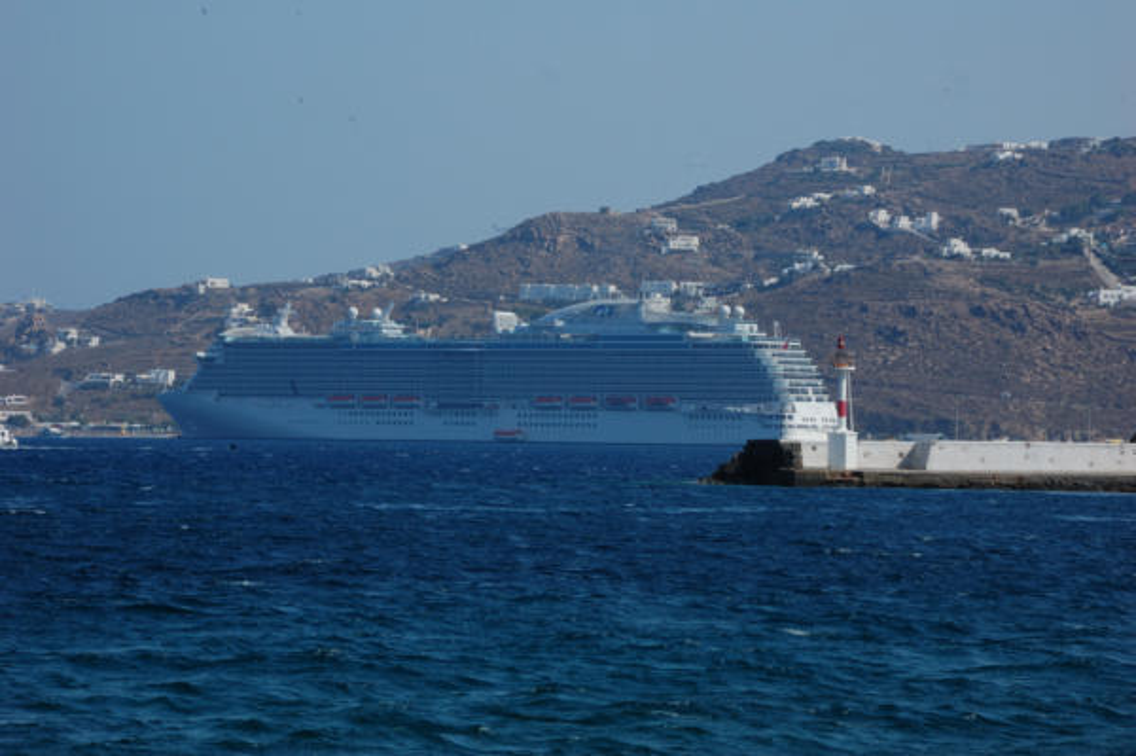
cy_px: 378
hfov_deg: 13.1
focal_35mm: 158
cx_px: 568
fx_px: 4966
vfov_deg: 8.7
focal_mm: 105
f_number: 22
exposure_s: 1/40
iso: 200
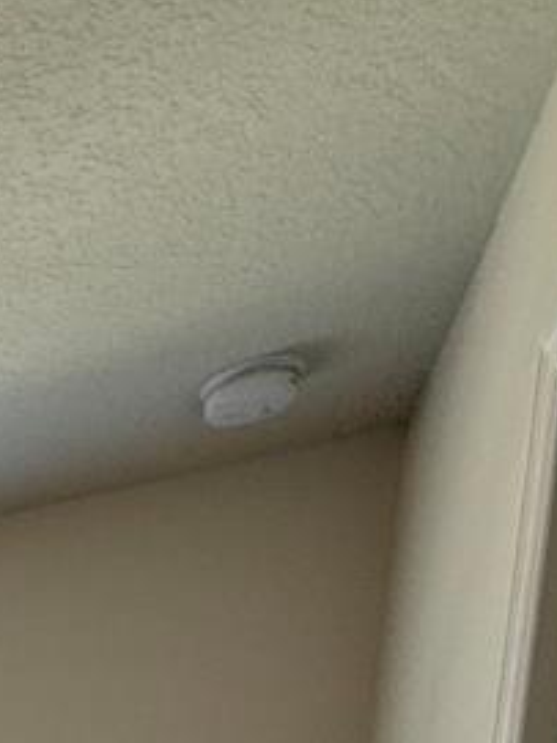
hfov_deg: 16.4
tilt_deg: -8.4
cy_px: 1360
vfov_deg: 20.8
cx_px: -628
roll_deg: +1.1
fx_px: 1331
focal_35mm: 62
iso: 64
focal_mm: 2.22
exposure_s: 1/105
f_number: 2.2
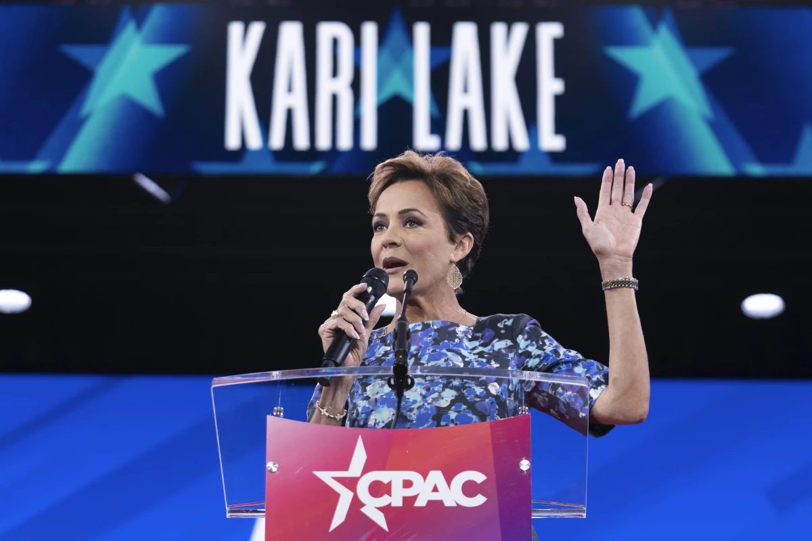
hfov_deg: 21.0
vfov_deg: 14.1
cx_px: 406
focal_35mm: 97
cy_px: 270
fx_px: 2188
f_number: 4
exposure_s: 1/320
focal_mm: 97
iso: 640
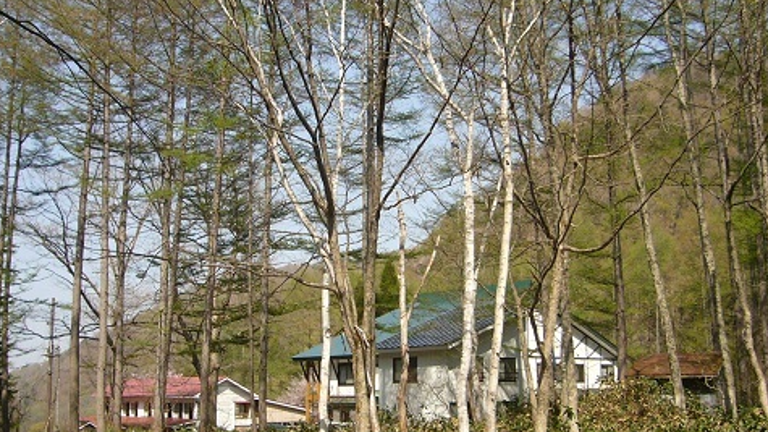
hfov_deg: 46.4
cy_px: 278
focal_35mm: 44
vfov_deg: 27.0
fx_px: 896
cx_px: 385
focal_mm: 4.7
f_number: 5.6
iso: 100
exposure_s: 1/250
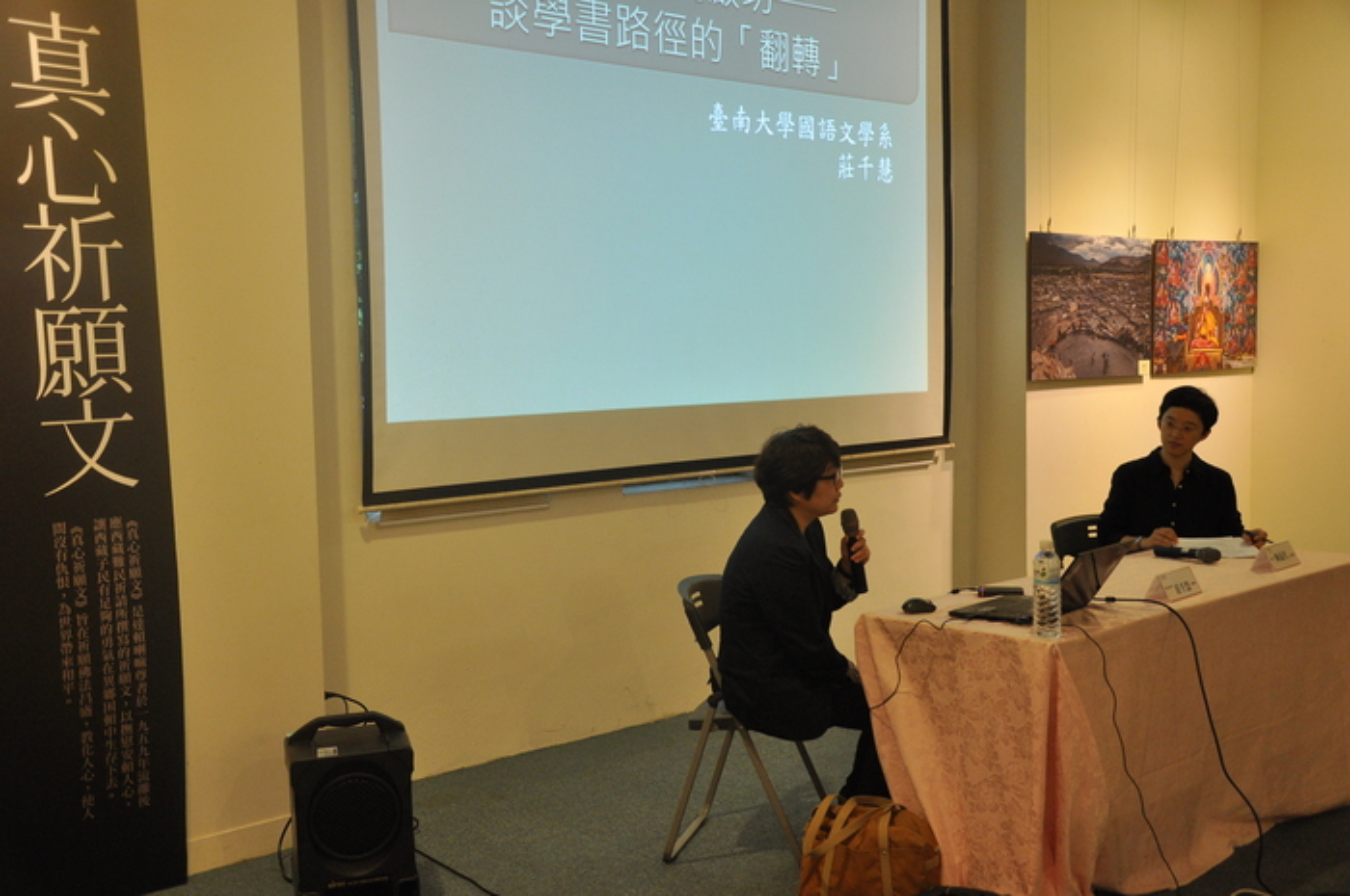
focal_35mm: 38
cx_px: 675
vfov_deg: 35.4
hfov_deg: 51.3
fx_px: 1405
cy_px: 448
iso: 1000
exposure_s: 1/25
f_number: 4
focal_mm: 25
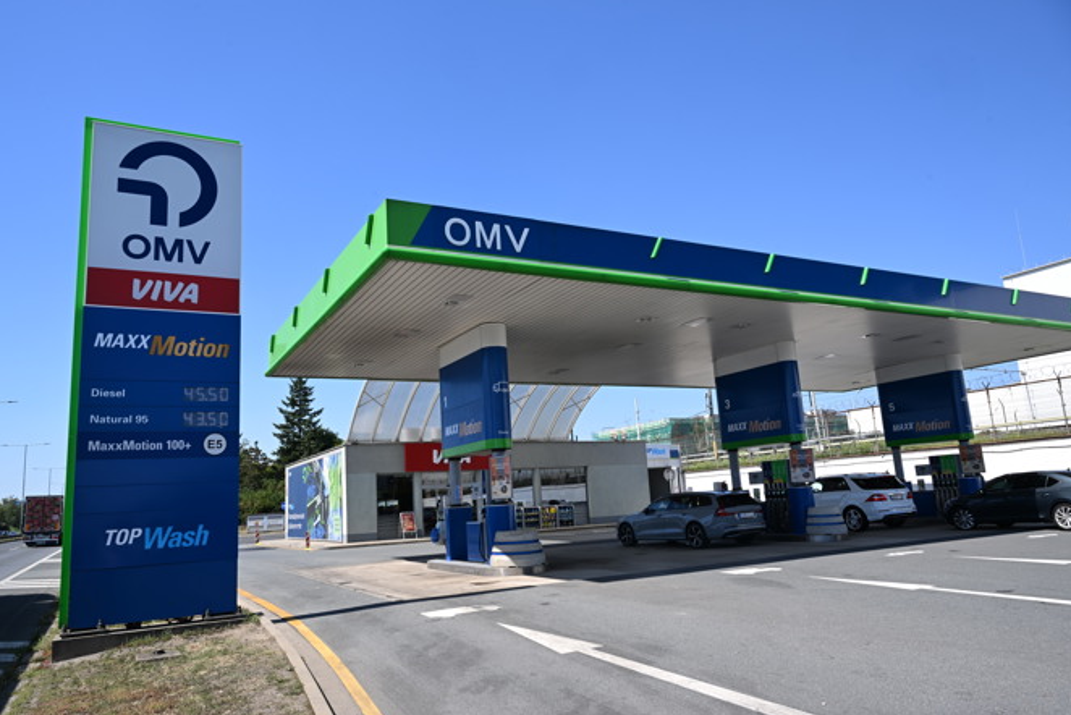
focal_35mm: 25
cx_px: 519
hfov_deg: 71.5
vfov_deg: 51.3
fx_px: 744
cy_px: 366
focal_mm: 24
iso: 32
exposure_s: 1/30
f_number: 11
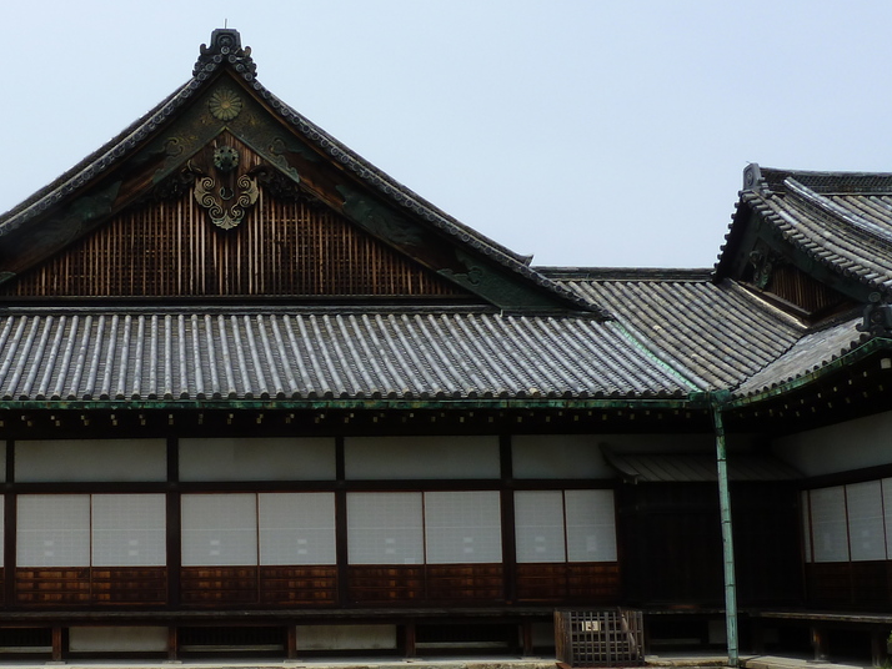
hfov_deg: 43.1
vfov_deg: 33.9
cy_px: 477
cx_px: 205
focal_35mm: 42
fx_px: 1083
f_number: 5.6
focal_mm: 4.1
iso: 80
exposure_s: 1/400
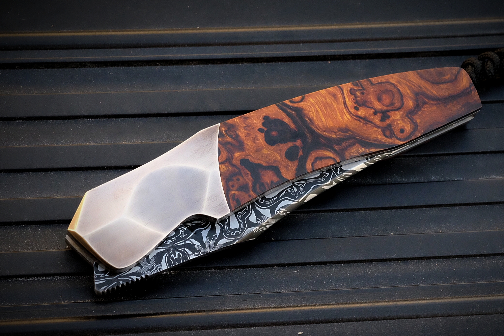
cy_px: 179
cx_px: 286
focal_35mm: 107
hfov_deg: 19.1
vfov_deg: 12.8
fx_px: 1498
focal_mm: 60
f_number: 9
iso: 6400
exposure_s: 1/500
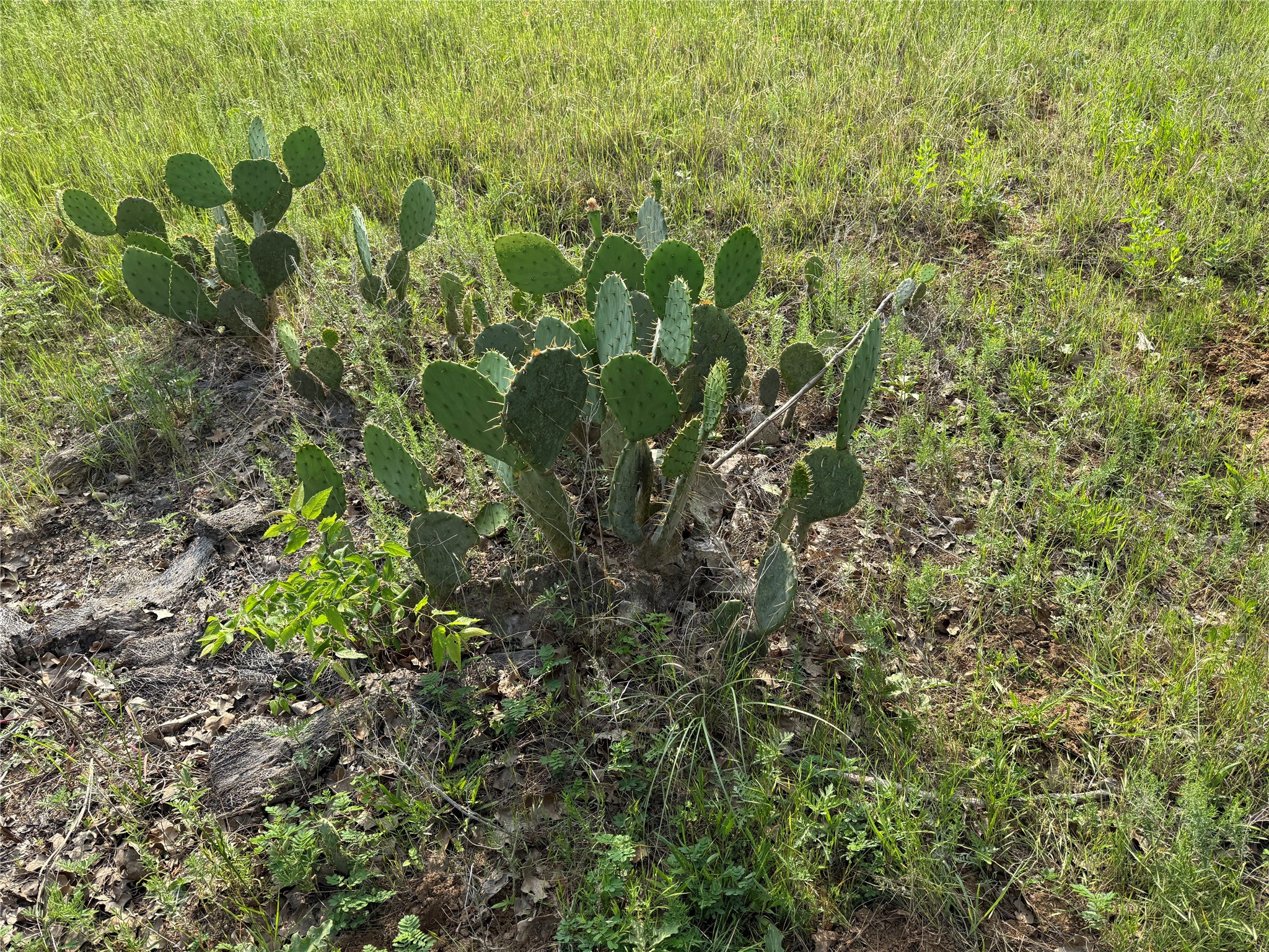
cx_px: 634
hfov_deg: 71.6
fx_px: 880
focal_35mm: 24
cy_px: 476
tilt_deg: -46.5
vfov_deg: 56.8
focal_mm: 6.76
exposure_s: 1/1522
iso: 100
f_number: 1.78
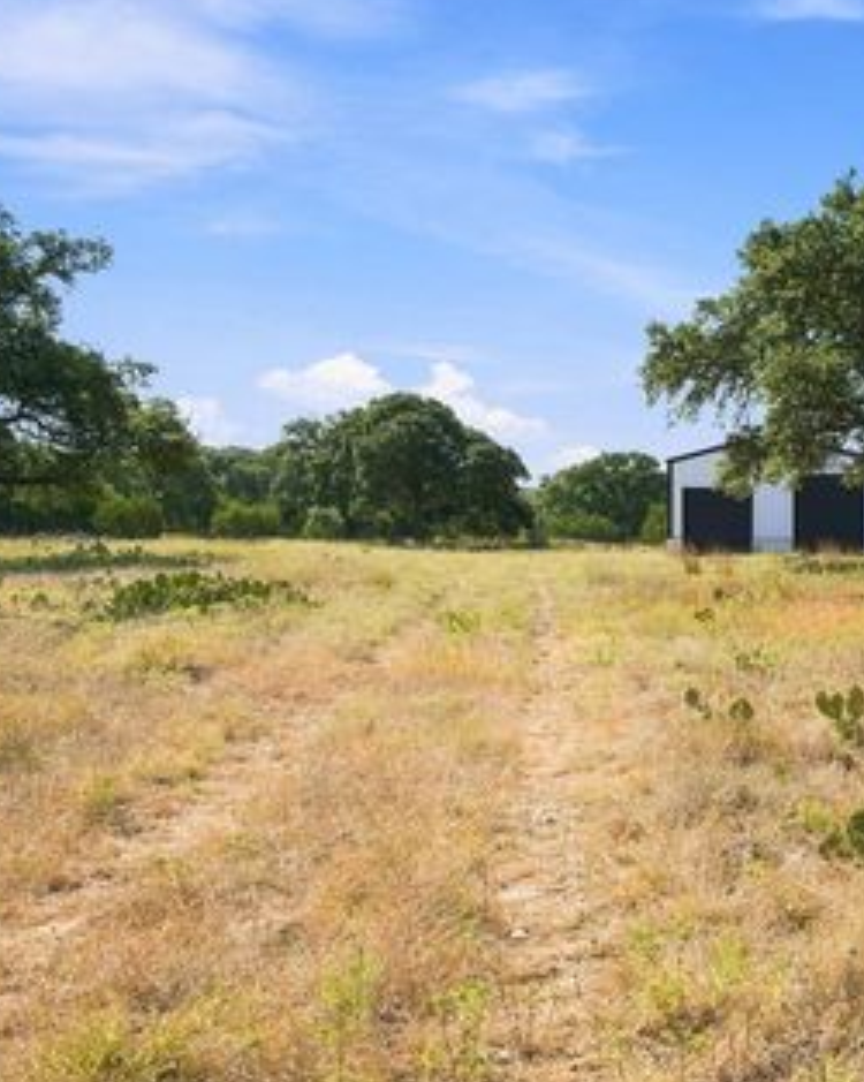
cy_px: 520
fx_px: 1440
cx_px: 812
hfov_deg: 31.5
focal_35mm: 45
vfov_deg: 41.2
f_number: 7.1
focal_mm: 30
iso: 100
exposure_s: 1/4000
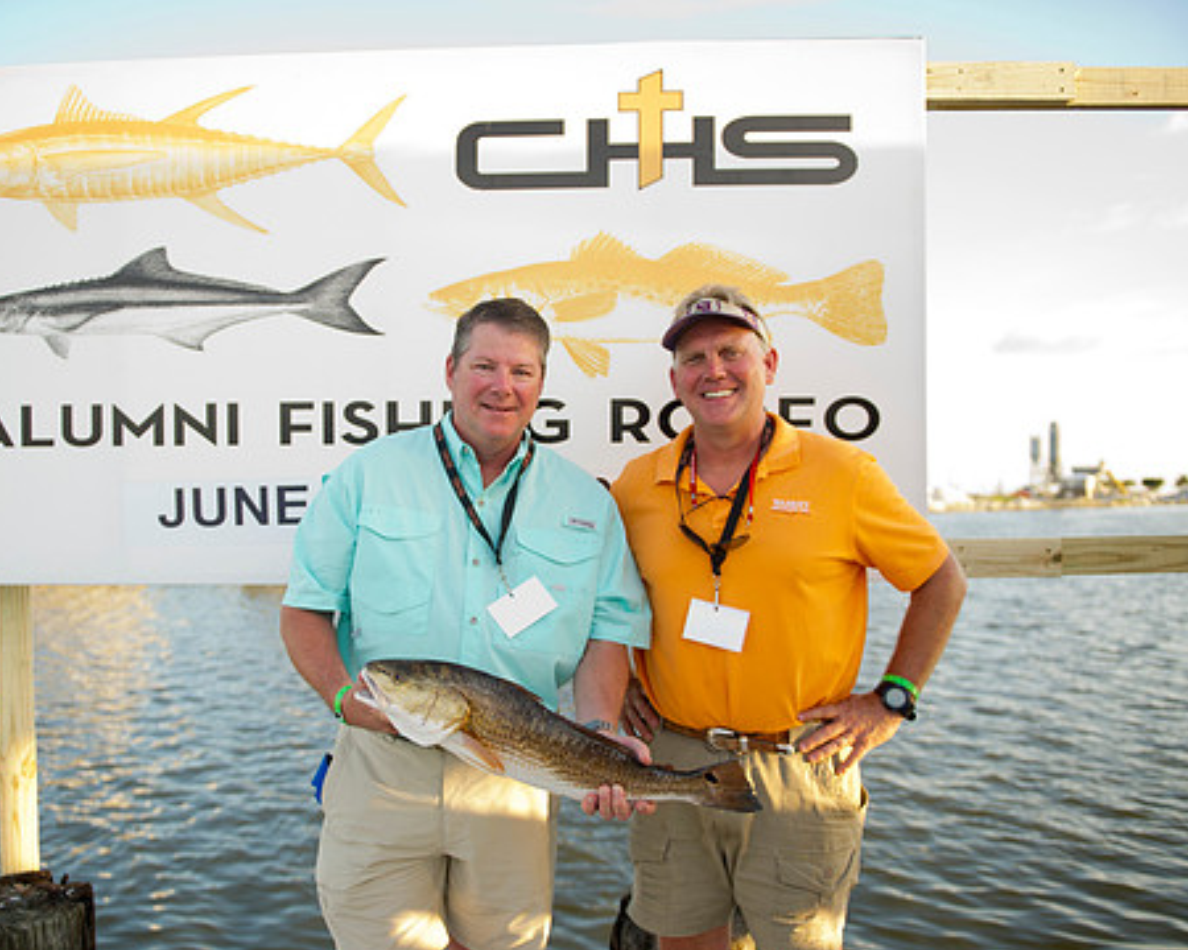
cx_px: 517
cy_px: 507
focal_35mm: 29
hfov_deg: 60.2
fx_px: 1020
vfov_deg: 49.9
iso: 125
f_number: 2.8
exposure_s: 1/200
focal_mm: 24
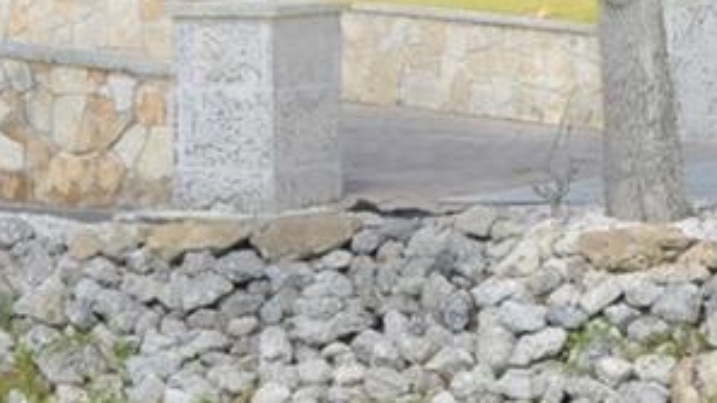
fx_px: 3536
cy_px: -321
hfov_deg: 11.6
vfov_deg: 6.4
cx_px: 396
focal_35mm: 186
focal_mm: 22
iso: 110
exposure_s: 1/250
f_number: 8
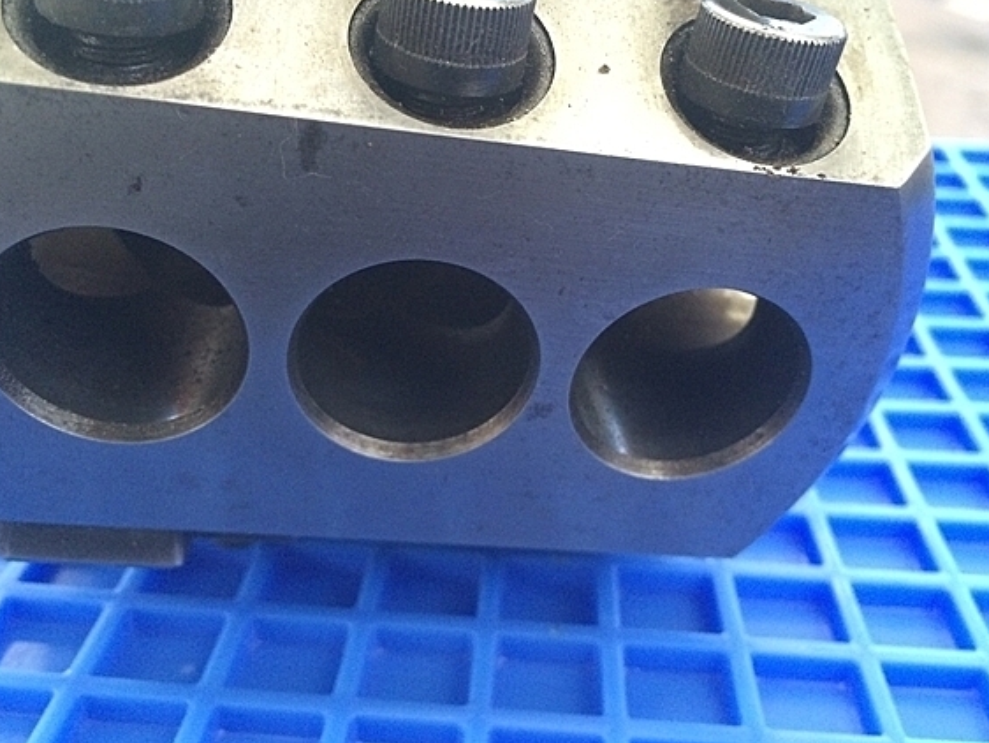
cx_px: 484
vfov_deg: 43.0
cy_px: 356
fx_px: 943
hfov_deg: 55.3
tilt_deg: -32.8
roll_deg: -2.0
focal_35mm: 33
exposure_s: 1/30
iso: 200
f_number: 2.2
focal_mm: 4.15
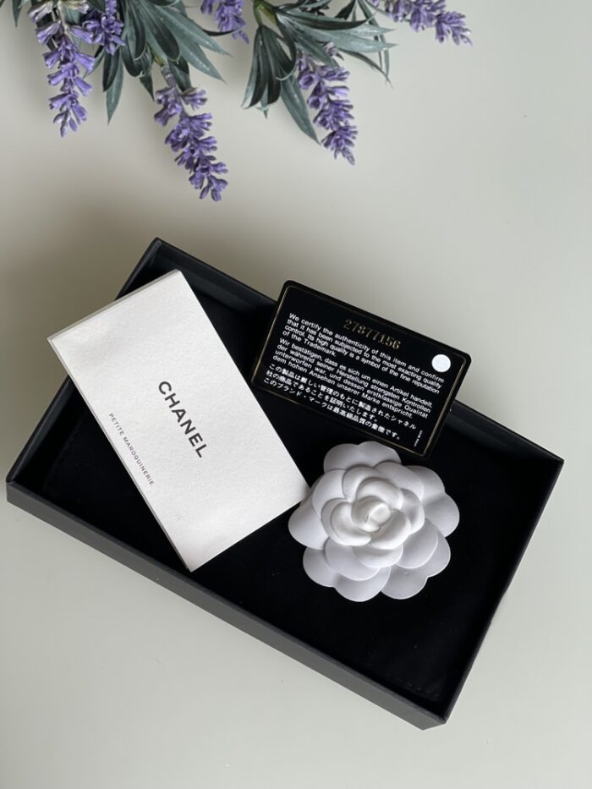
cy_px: 394
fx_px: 1459
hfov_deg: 22.9
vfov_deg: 30.3
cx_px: 296
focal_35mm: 64
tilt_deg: -69.6
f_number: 2.2
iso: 50
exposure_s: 1/121
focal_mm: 7.5
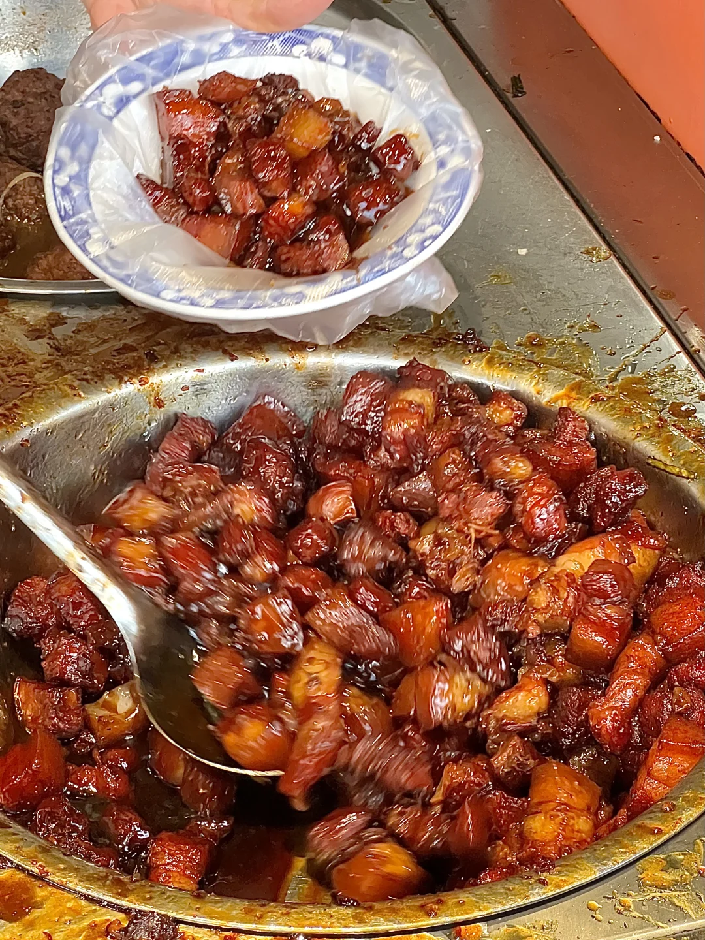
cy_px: 470
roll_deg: -0.4
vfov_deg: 25.3
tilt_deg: -34.2
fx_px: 2091
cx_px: 352
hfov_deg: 19.1
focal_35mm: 77
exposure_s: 1/100
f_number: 2.8
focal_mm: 9
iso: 320
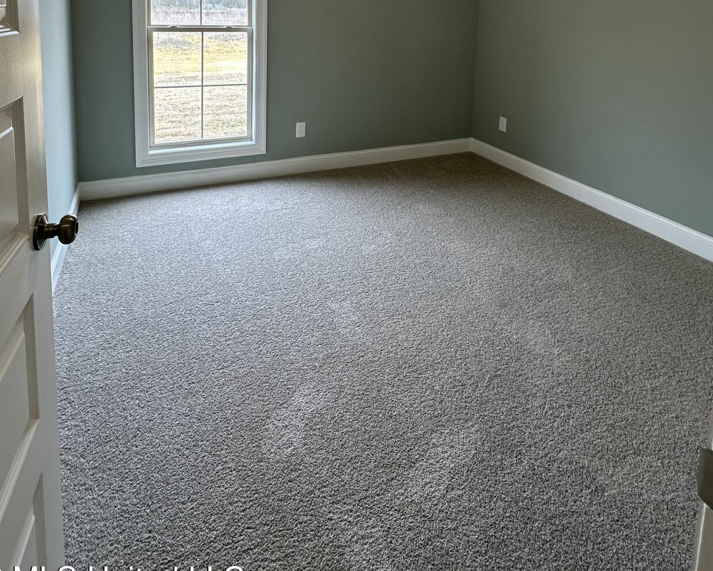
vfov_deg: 54.9
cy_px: 57
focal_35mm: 22
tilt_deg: -5.3
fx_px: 464
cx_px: 335
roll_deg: -1.2
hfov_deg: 75.0
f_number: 2.2
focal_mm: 2.22
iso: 64
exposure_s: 1/120
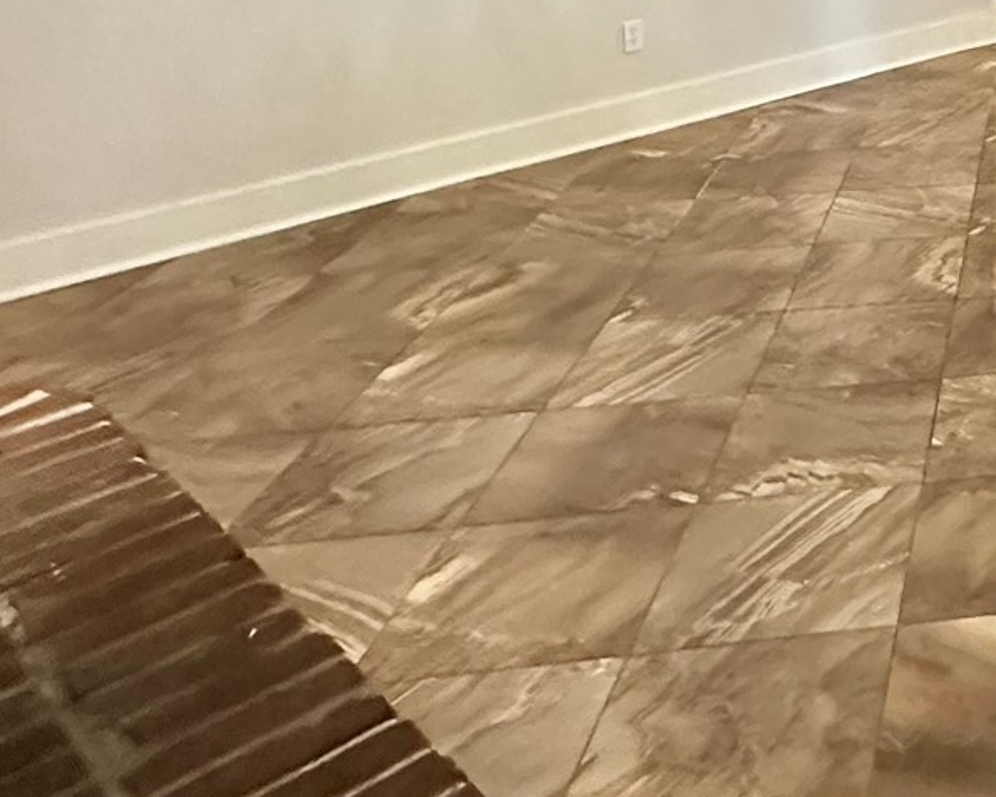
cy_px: -211
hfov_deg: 30.6
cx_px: 1311
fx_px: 1385
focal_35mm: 47
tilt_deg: -3.2
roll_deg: -0.1
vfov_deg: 27.4
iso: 800
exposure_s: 1/60
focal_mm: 2.22
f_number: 2.2
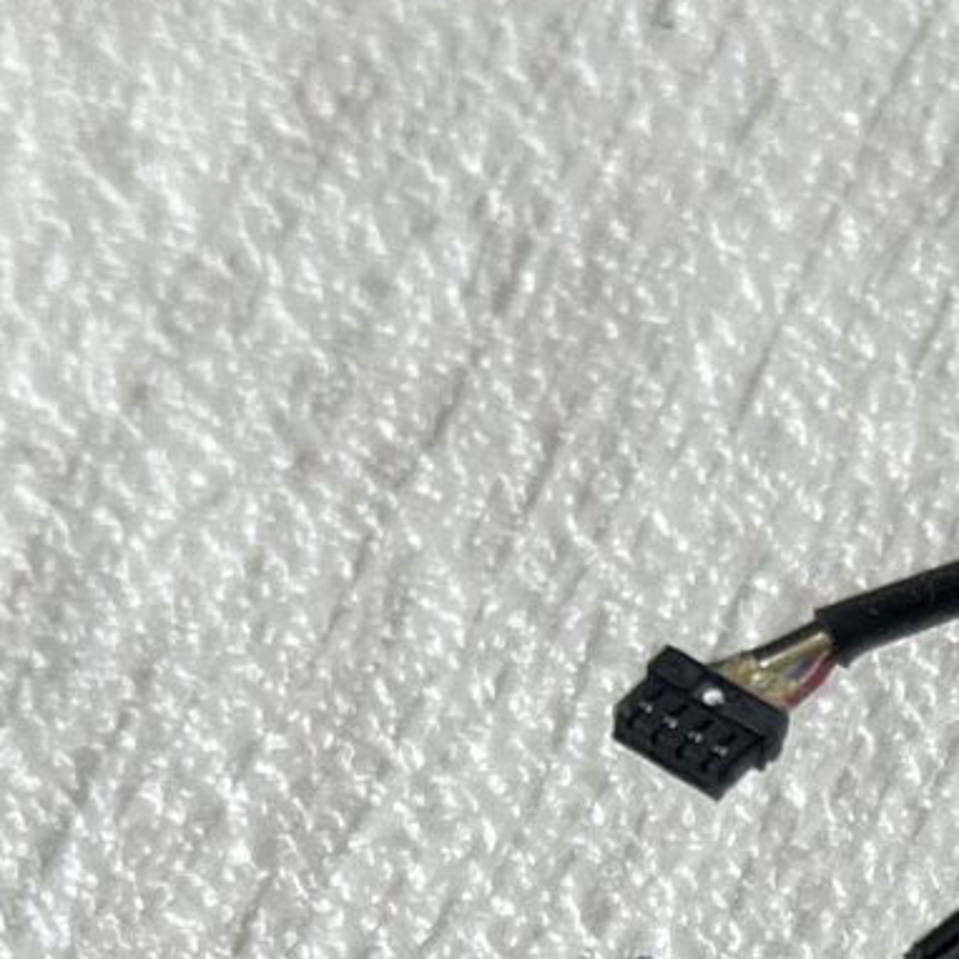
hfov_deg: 10.6
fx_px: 4827
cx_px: 1803
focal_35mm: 154
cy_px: 1529
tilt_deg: -68.0
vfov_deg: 10.8
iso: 64
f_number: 1.5
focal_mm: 5.7
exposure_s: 1/121
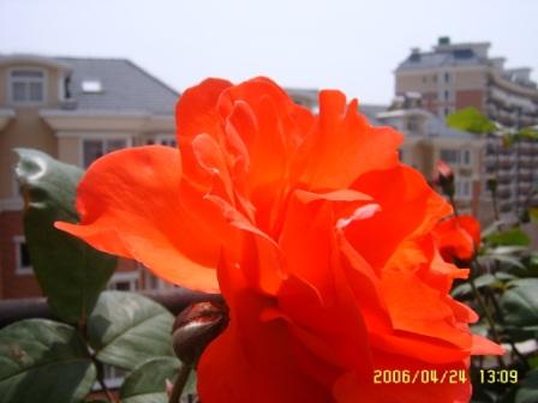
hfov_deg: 52.6
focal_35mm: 35
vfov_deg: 40.7
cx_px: 269
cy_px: 202
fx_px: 544
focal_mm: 5.8
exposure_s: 1/500
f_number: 5.8
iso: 50
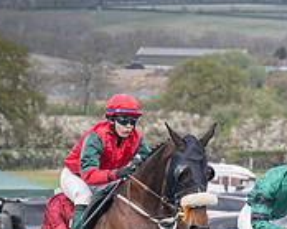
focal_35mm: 556
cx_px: 425
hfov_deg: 3.5
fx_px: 4720
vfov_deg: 2.8
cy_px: 315
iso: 400
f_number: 5
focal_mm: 103
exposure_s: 1/800
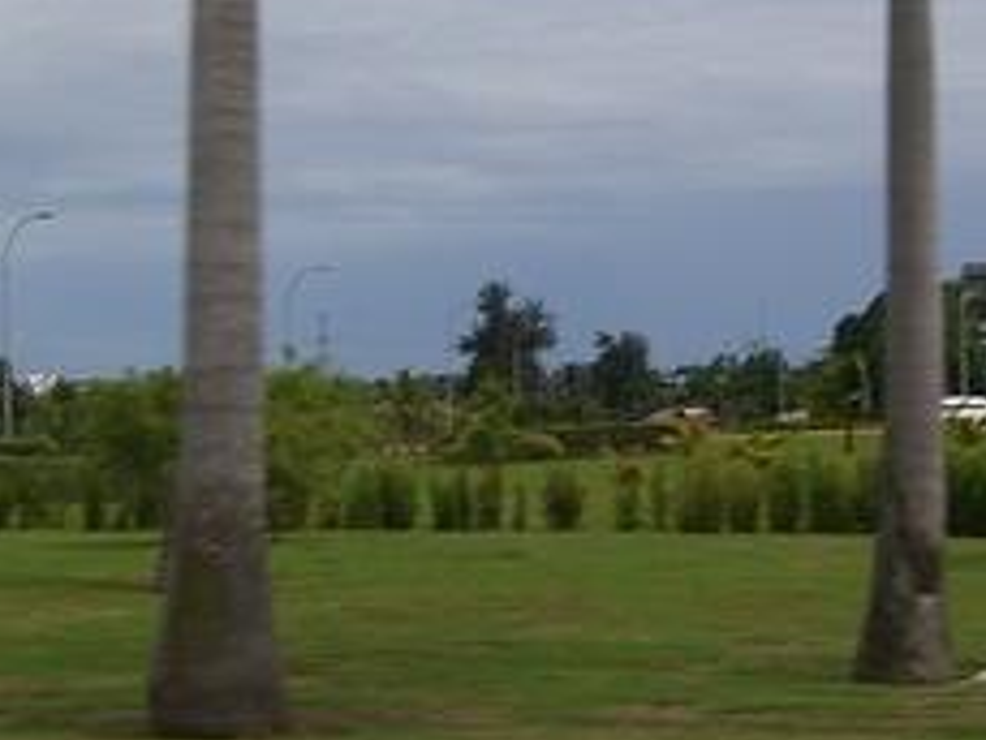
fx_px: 3021
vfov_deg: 14.0
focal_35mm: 106
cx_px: 547
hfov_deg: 18.5
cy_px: 297
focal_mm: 7.9
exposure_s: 1/250
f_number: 8
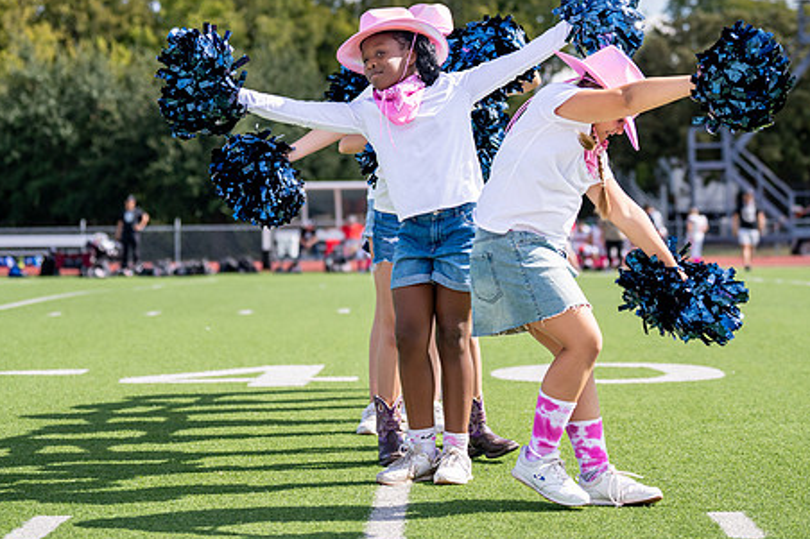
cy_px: 154
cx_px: 416
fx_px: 2496
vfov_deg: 12.3
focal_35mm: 111
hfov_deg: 18.4
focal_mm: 70
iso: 250
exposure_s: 1/4000
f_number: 2.8
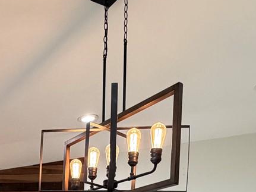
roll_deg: -1.3
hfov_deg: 36.4
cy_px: 291
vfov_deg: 22.7
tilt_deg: -0.6
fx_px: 384
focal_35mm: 52
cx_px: 81
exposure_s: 1/60
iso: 160
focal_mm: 2.22
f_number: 2.2
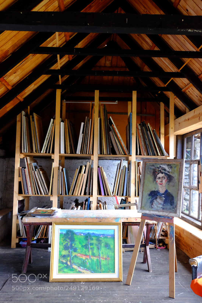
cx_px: 101
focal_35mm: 34
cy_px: 152
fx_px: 286
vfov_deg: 55.8
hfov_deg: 38.9
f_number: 5.6
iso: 3200
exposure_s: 1/10
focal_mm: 22.4
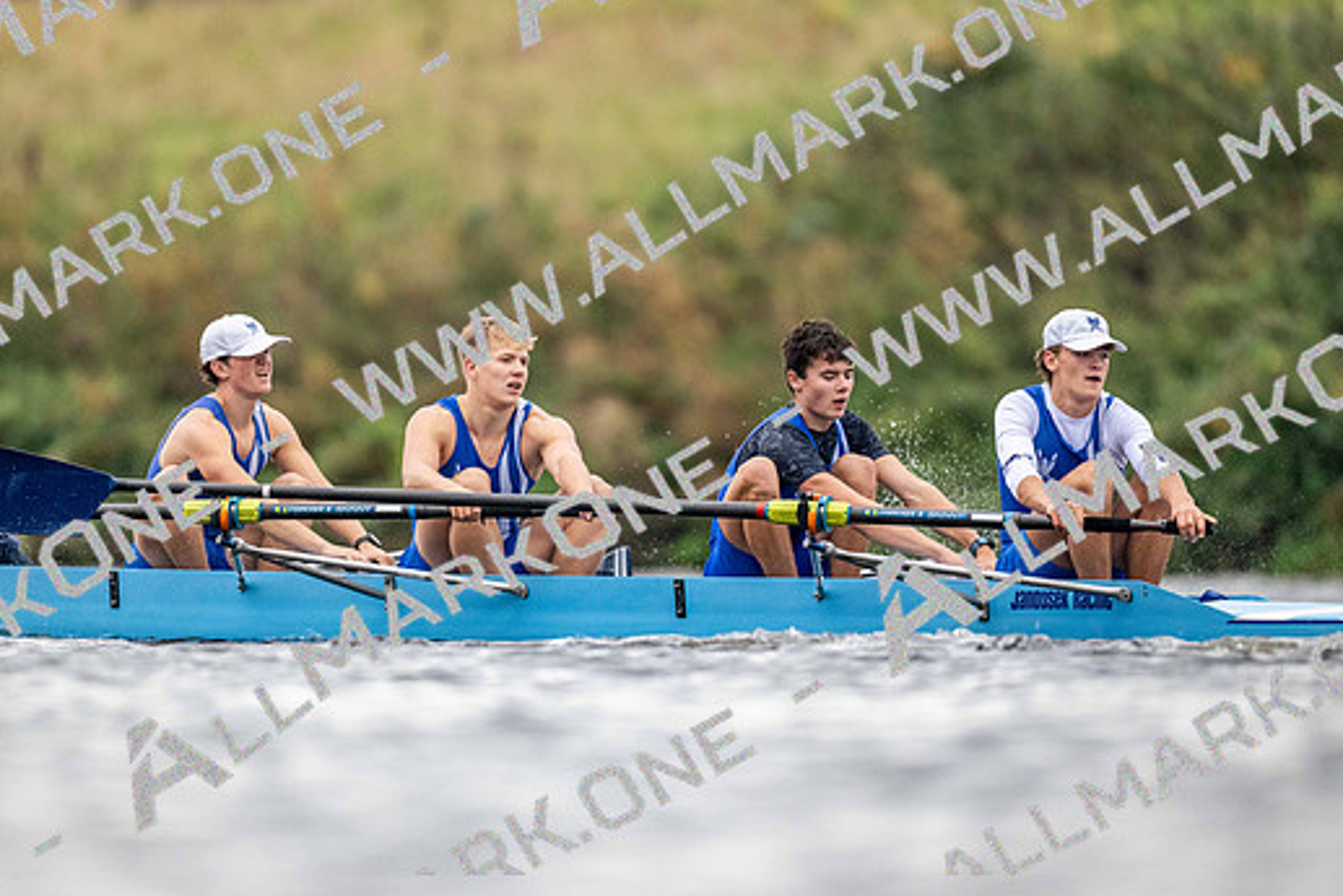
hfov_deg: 3.1
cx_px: 655
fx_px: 25112
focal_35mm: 673
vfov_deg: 2.0
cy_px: 430
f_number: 4
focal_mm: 600
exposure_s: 1/2500
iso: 3600
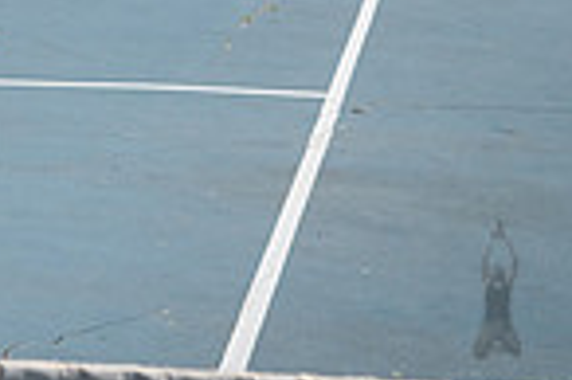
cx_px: -244
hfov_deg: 13.6
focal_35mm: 143
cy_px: -280
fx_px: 2270
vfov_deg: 9.2
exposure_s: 1/1600
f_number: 4.5
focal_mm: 35
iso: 200
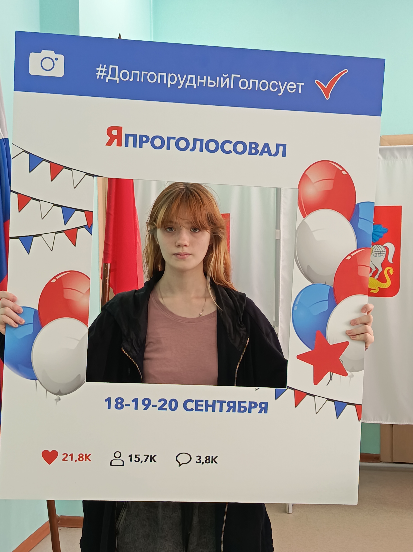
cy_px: 276
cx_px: 206
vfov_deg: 39.7
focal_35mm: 48
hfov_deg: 30.2
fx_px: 765
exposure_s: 1/100
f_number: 1.75
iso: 781
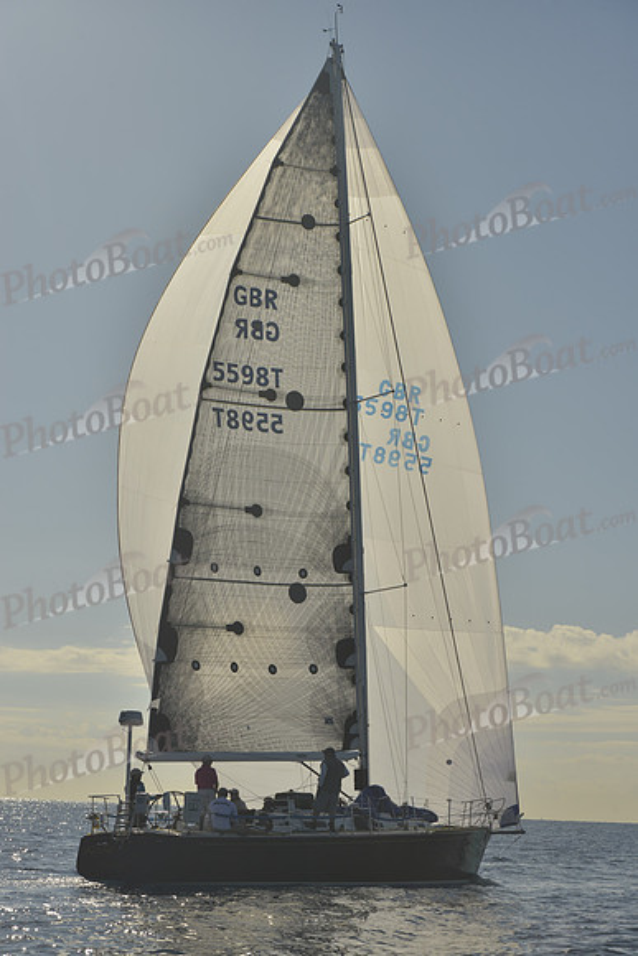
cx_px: 319
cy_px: 478
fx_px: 1860
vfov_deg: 28.8
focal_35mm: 70
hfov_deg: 19.5
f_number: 10
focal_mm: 70
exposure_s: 1/800
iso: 200
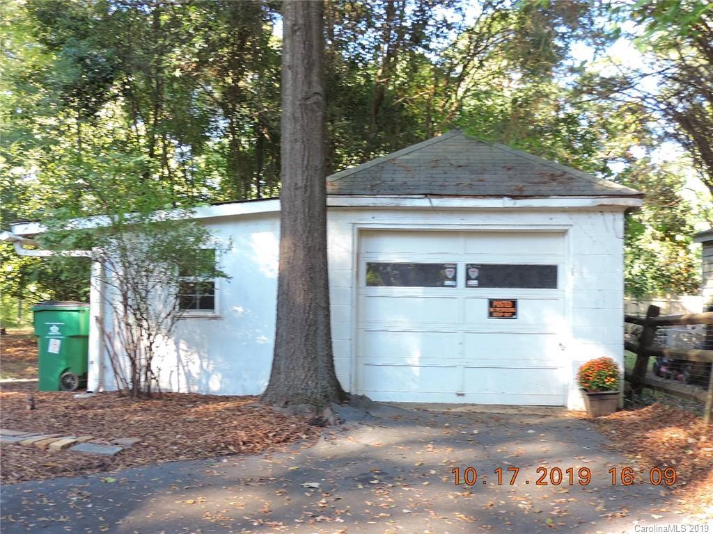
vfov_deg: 36.0
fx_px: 824
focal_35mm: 40
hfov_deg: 46.8
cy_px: 267
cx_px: 356
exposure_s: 1/50
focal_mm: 7.1
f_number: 3.3
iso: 180
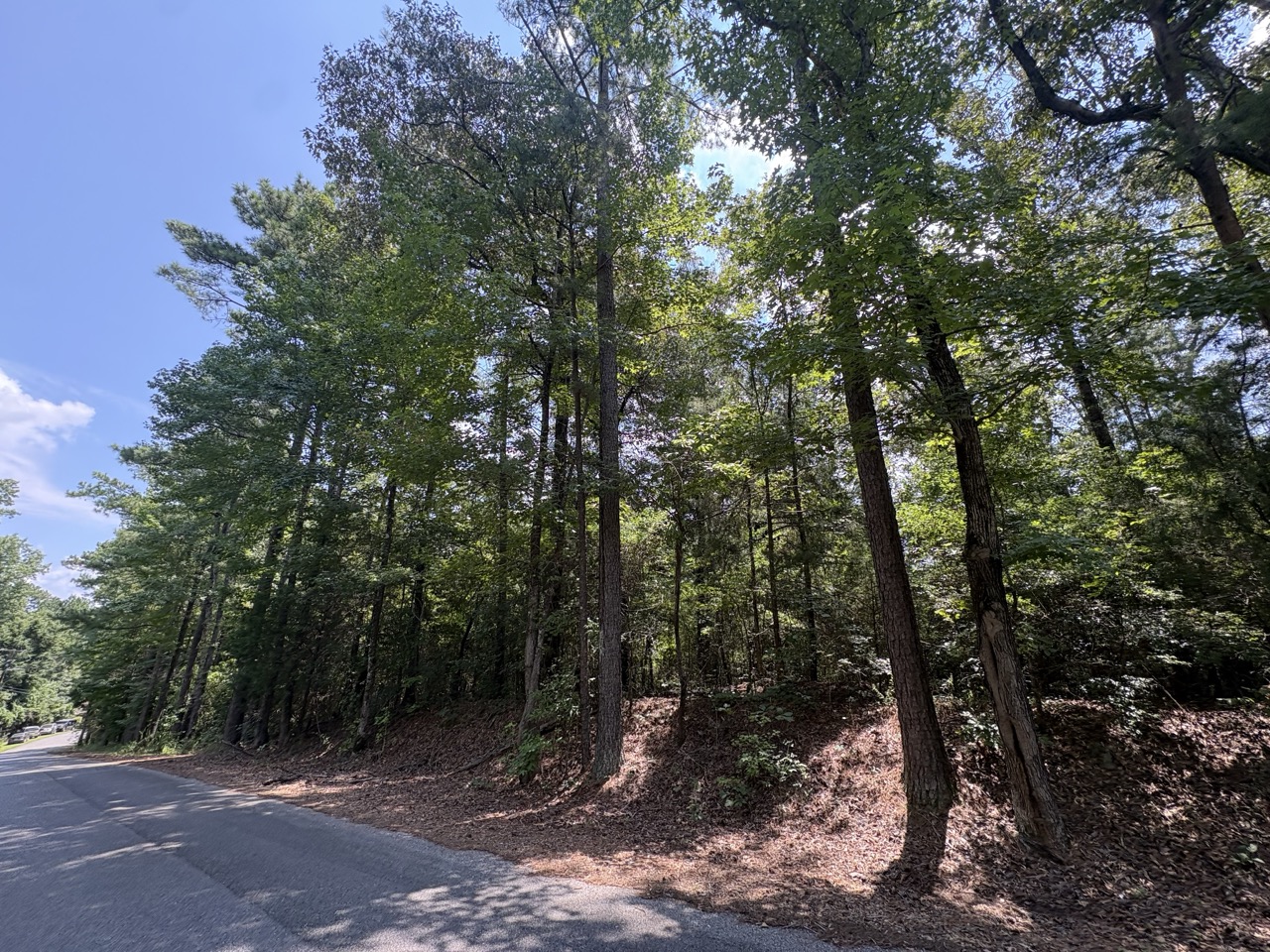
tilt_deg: +21.8
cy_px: 476
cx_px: 635
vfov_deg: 85.7
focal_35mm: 14
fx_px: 514
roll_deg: +0.8
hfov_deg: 102.1
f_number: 2.2
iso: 64
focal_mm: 2.22
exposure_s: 1/228
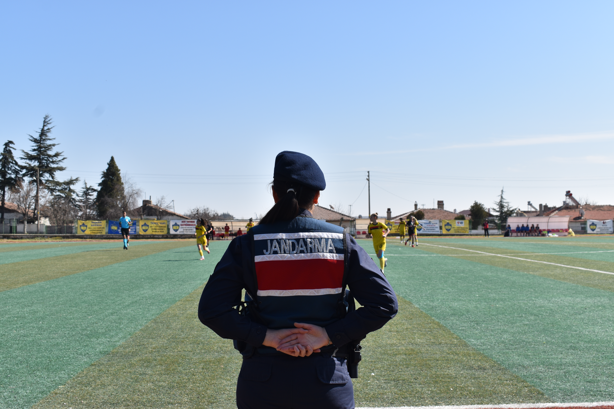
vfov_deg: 28.9
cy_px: 204
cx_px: 307
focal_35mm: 46
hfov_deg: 42.3
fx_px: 793
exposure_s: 1/250
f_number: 8
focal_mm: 31
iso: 100
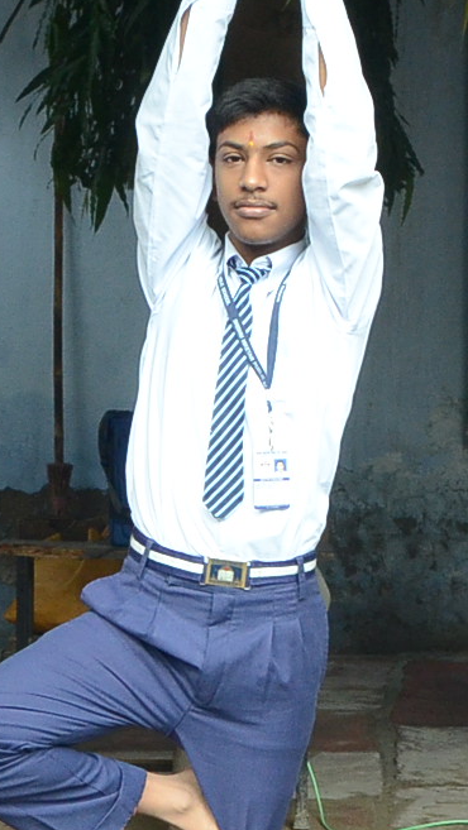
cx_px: 225
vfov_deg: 14.6
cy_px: 539
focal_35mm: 147
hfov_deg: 8.3
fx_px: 3239
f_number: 10
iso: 1250
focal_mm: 25
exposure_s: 1/125
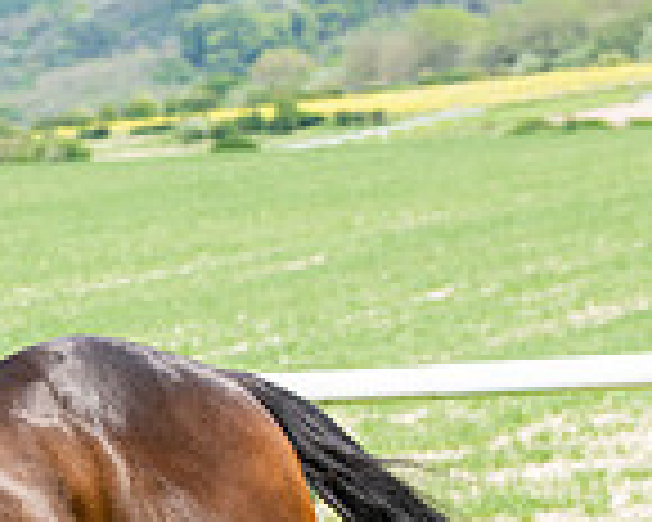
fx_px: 7256
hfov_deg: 5.1
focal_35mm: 376
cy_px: 504
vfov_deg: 4.1
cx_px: -115
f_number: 5
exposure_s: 1/1000
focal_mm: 86
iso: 200
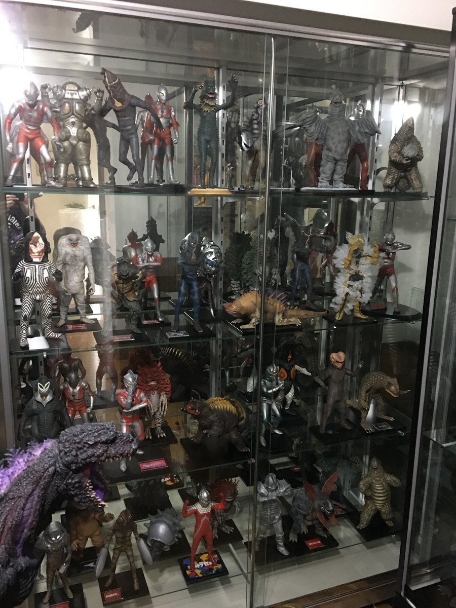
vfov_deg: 61.7
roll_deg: -0.3
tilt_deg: -10.9
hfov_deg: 48.2
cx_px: 228
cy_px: 304
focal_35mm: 29
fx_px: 509
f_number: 2.2
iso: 80
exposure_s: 1/4
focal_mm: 4.15
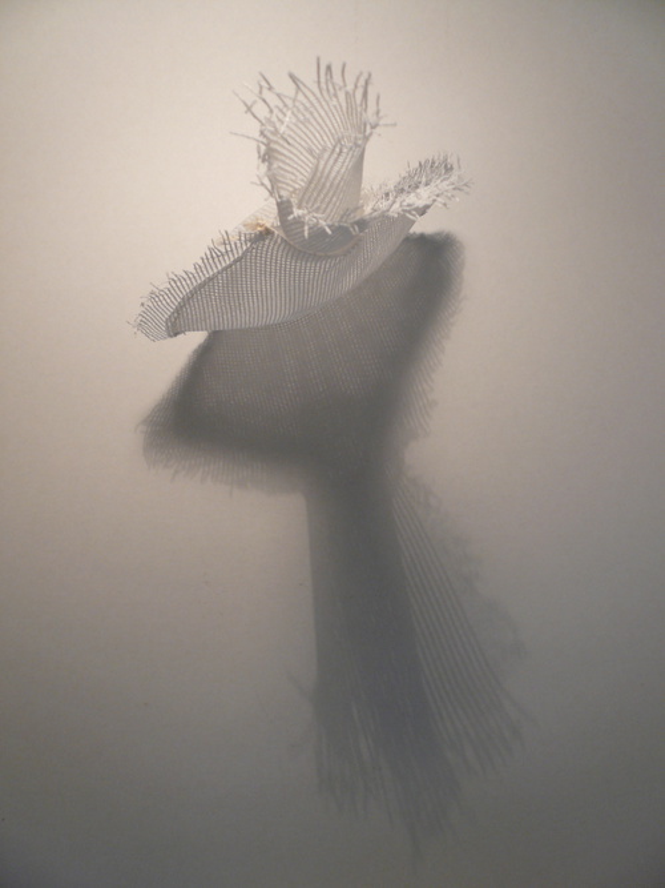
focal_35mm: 28
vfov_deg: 63.5
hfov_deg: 49.7
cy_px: 444
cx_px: 332
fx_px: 717
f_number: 2.8
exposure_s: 1/60
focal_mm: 4.6
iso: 100
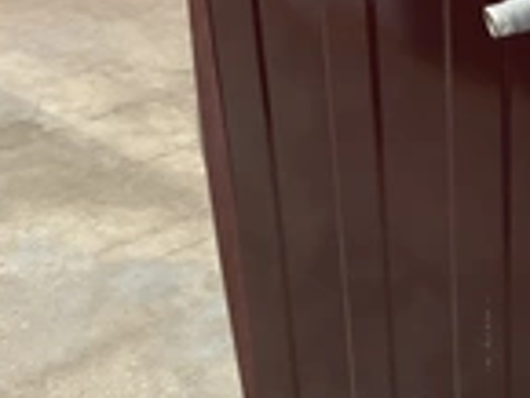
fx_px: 1226
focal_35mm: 80
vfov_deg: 18.5
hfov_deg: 22.9
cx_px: 588
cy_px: 223
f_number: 1.8
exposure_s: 1/30
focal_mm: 3
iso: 320
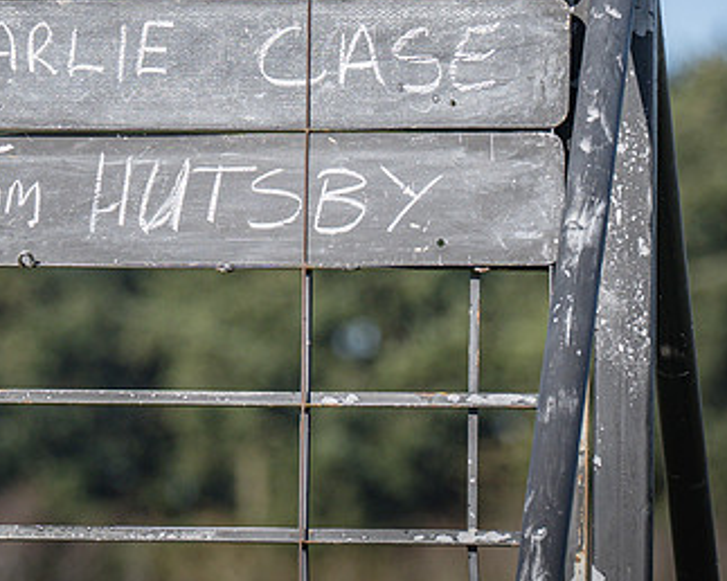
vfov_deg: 2.3
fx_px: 14622
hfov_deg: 2.8
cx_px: 214
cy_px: 30
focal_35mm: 680
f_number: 4
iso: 100
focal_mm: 200
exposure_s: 1/2000
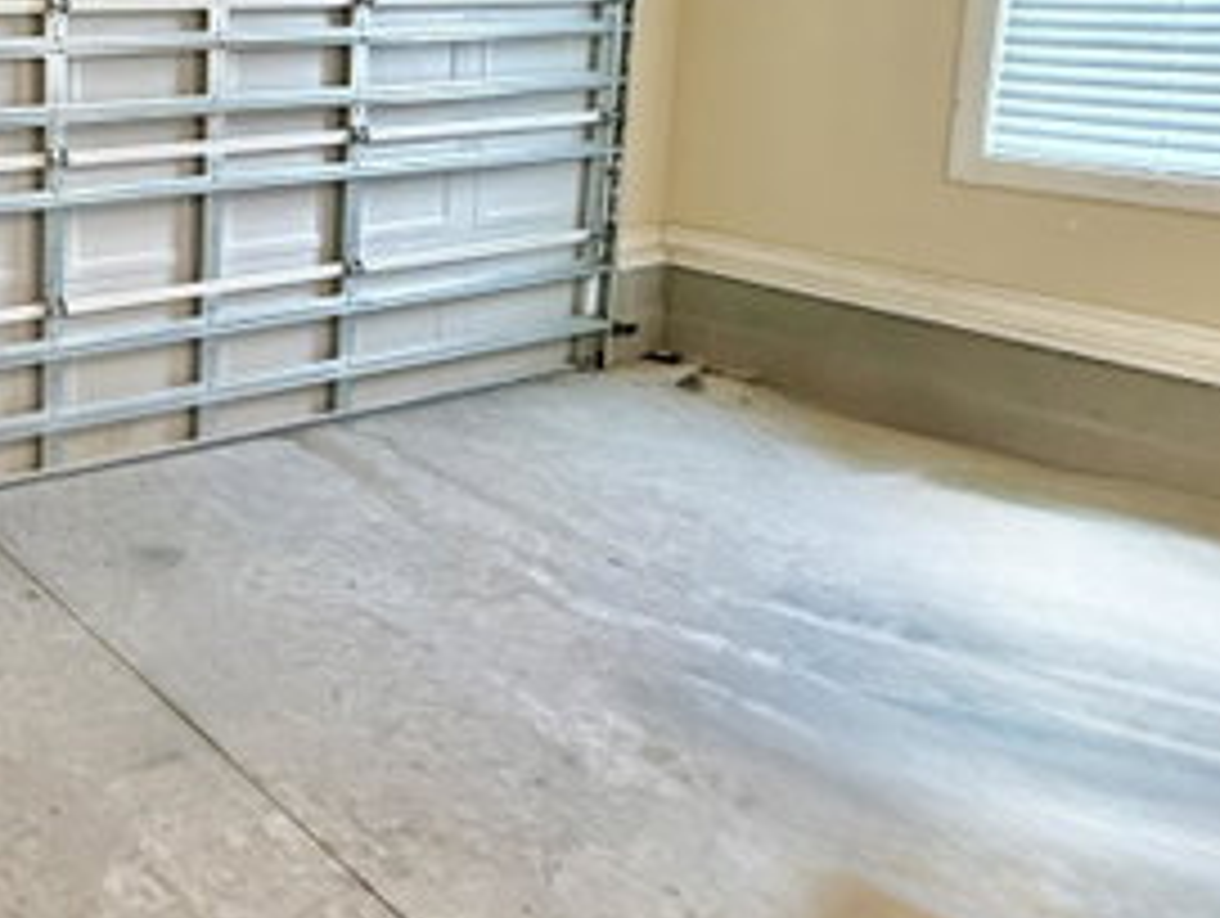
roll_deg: +0.5
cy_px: 135
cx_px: -79
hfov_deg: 44.2
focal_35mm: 33
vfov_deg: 40.5
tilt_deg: -7.5
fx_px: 1165
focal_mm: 2.22
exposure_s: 1/60
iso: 640
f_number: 2.2
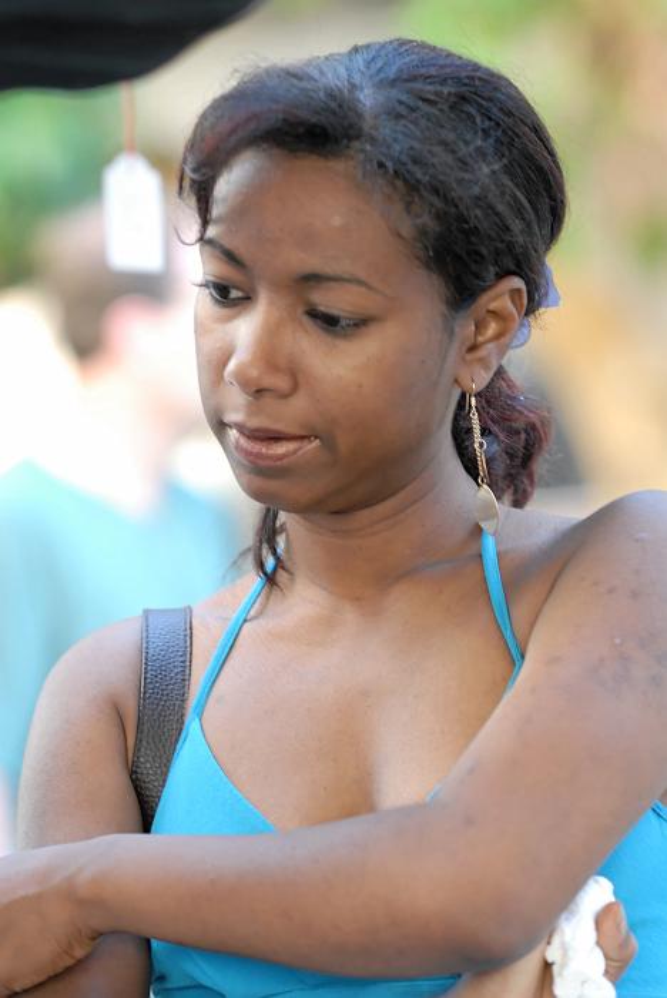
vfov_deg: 11.8
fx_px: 4826
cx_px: 334
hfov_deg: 7.9
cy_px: 499
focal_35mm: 174
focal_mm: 116
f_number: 2.8
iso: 400
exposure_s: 1/160
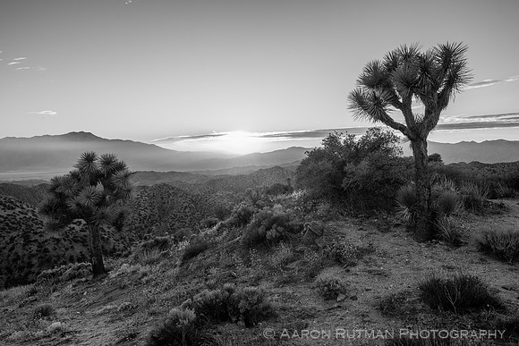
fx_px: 346
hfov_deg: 73.7
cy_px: 173
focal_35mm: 24
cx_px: 260
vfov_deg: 53.2
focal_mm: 24
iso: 400
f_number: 13
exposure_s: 1/100
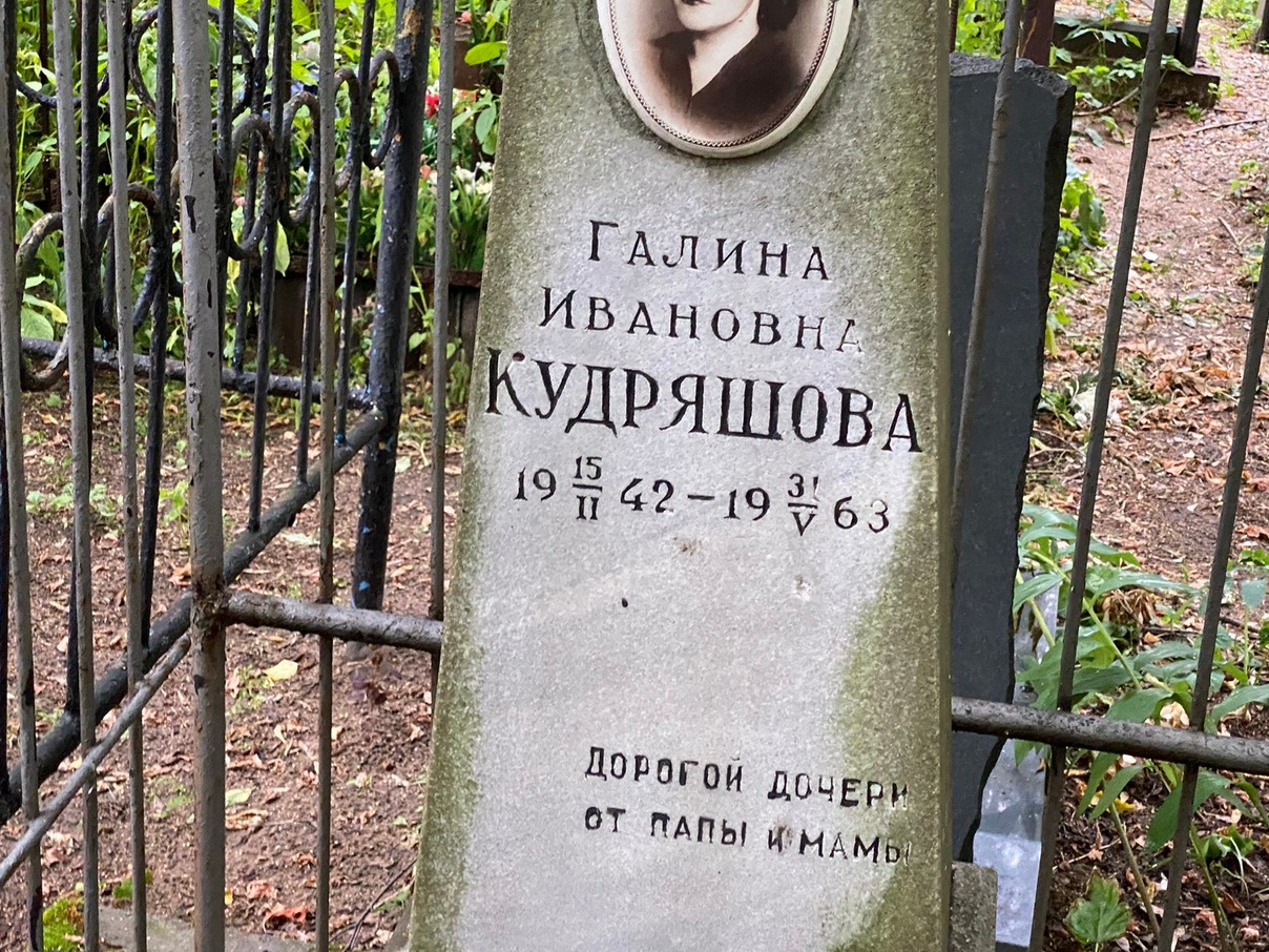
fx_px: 2273
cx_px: 663
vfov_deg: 23.6
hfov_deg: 31.2
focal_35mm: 62
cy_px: 401
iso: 500
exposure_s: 1/60
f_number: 2
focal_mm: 6
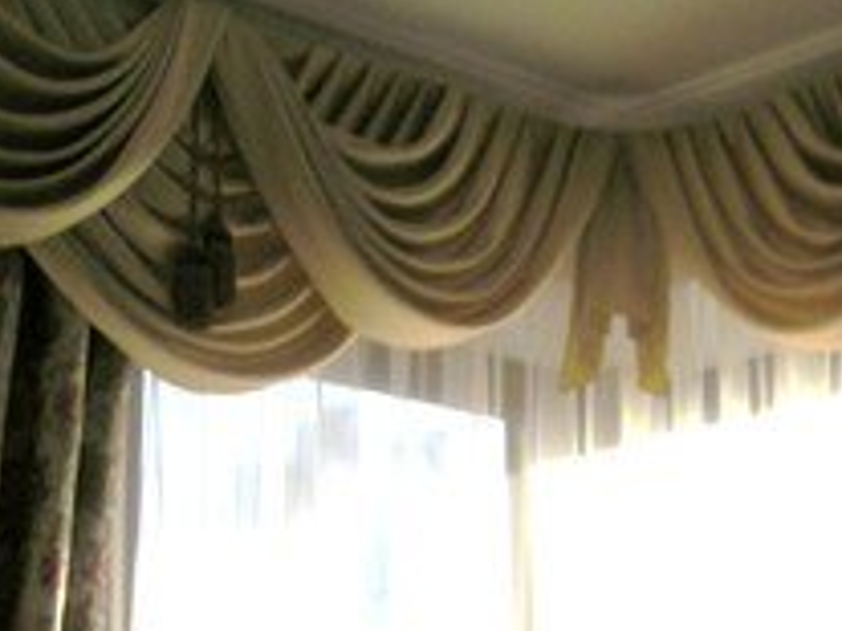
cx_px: 578
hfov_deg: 18.7
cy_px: 596
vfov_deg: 13.9
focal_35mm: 105
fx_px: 2553
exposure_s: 1/172
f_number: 5.7
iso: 50
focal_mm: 5.7
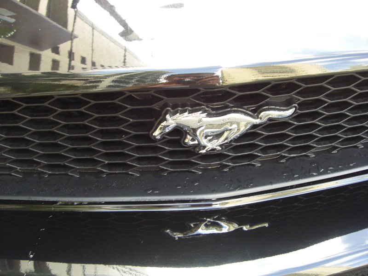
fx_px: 404
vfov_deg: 37.7
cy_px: 138
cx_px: 184
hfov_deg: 49.0
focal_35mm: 38
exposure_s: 1/80
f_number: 2.7
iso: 200
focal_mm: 6.2
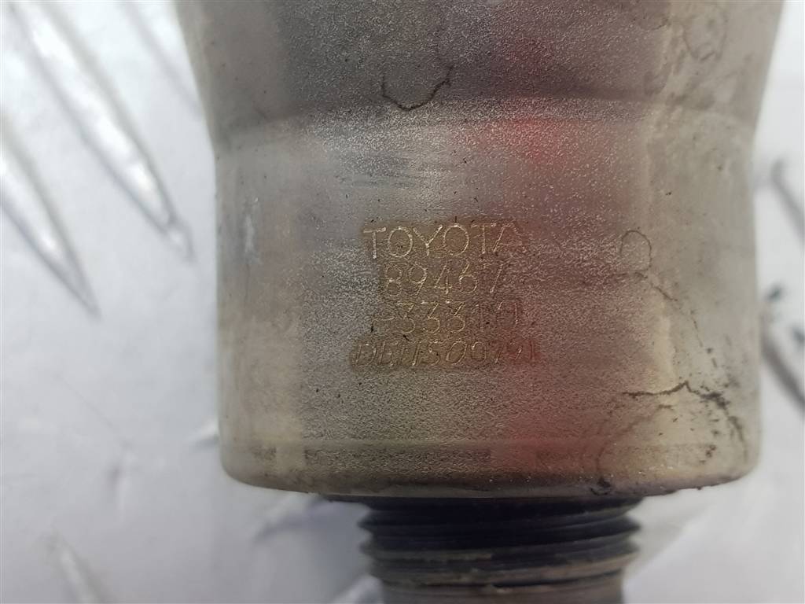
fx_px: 605
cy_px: 302
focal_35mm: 26
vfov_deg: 53.1
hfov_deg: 67.3
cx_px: 402
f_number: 1.7
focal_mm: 4.2
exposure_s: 1/50
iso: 100
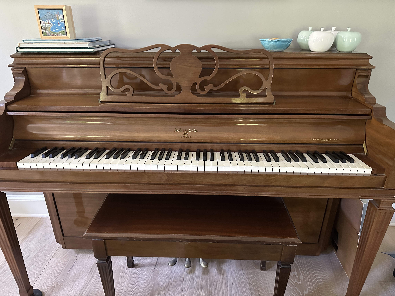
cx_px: 198
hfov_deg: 71.6
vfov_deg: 56.8
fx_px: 274
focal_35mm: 24
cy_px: 148
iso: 1000
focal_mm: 6.86
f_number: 1.78
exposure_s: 1/40
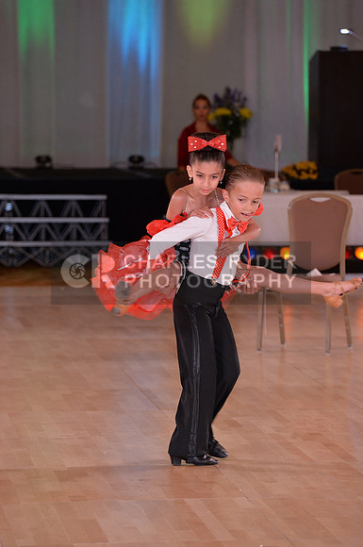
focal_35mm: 190
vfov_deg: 10.8
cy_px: 274
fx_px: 2882
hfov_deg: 7.2
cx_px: 182
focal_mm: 190
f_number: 5.6
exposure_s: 1/250
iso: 2000
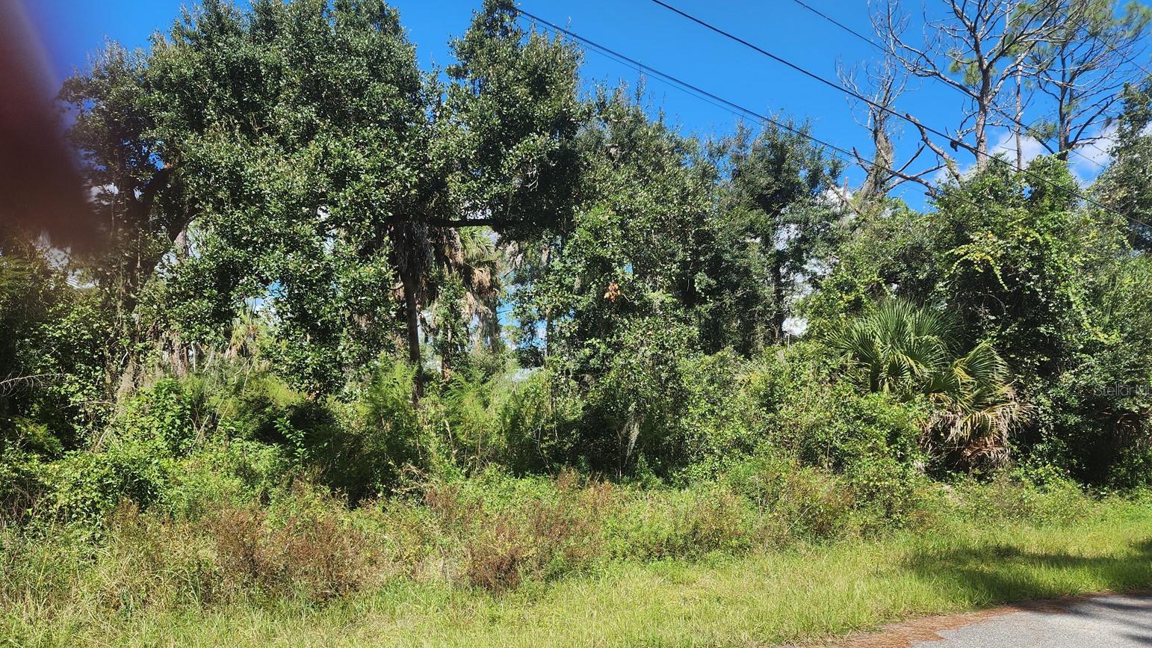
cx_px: 567
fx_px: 794
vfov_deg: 44.1
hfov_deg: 71.9
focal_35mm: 26
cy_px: 389
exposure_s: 1/722
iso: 12
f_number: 1.8
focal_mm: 6.4
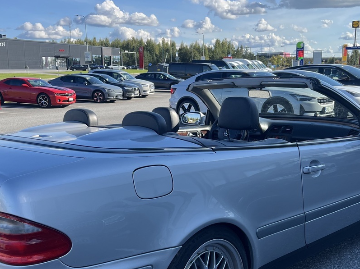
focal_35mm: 47
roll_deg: +2.0
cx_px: 160
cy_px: 182
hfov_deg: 40.4
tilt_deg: -11.3
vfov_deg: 30.6
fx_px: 489
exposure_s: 1/1808
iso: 50
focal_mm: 5.7
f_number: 1.5
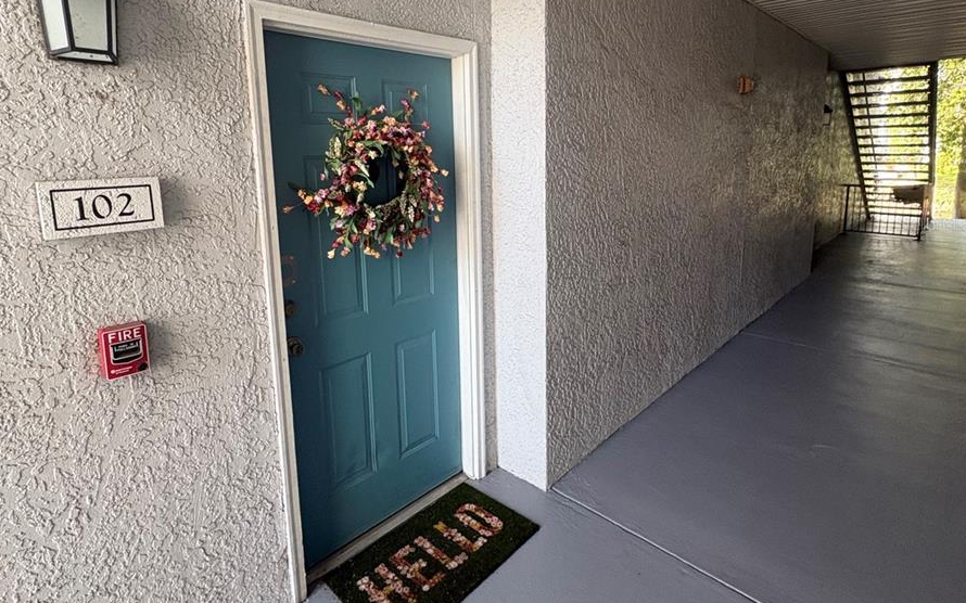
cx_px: 486
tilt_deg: -6.6
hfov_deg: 85.1
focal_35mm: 20
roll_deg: +0.3
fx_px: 526
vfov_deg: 58.8
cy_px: 223
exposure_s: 1/99
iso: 125
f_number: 2.2
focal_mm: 2.22
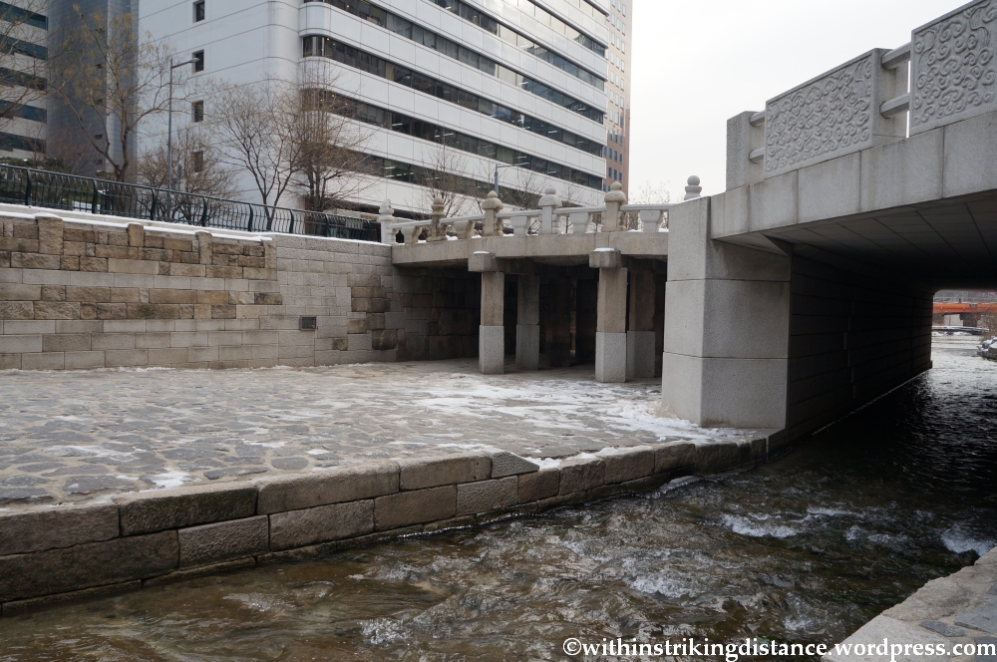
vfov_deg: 47.8
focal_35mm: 27
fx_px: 747
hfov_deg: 67.4
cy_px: 331
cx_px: 498
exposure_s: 1/320
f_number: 5.6
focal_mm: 18
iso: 200
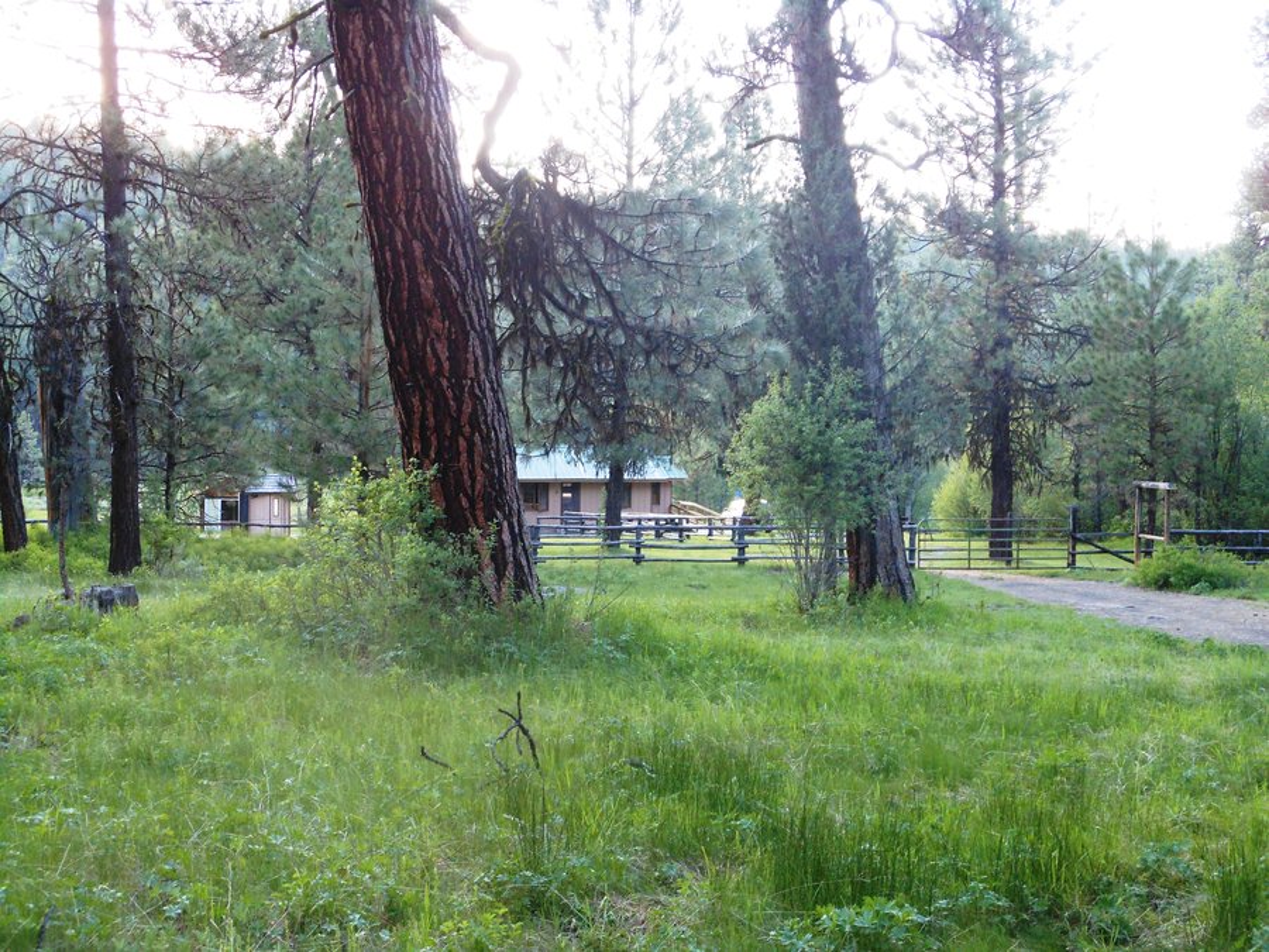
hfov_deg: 33.8
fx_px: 2090
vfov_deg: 25.7
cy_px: 476
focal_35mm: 57
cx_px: 634
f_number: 4.1
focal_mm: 10.2
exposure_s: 1/30
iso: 250
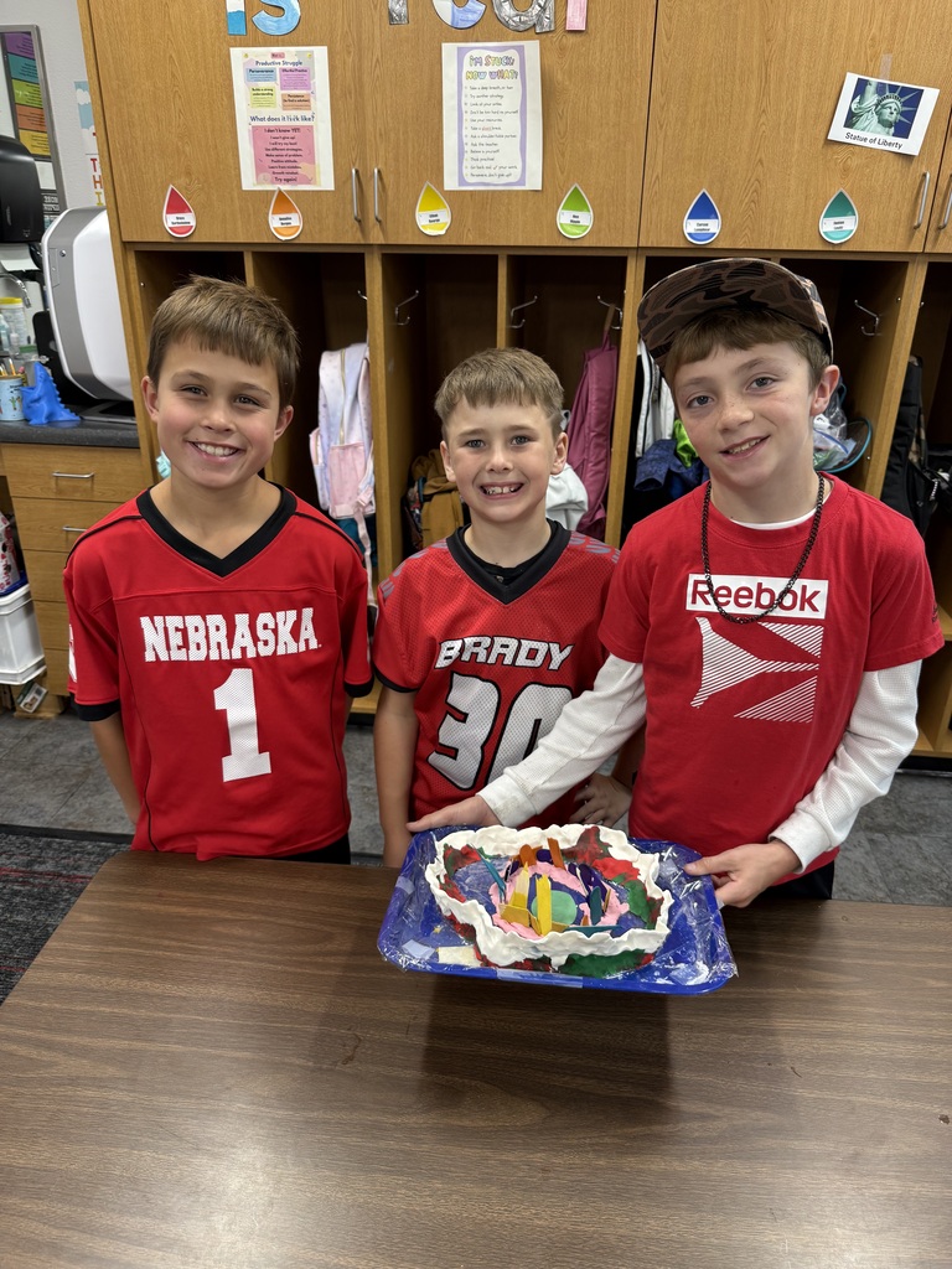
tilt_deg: -24.4
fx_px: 880
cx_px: 476
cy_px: 634
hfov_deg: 56.8
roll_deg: -1.3
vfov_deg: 71.6
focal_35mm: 24
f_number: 1.78
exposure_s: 1/60
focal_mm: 6.76
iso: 100
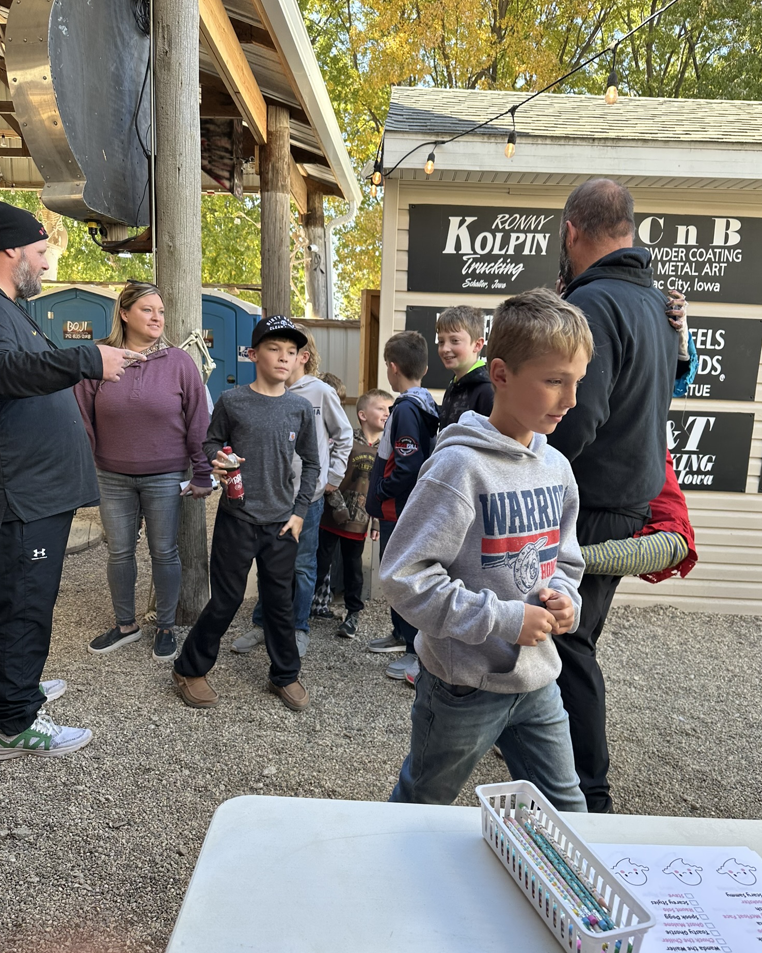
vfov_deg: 65.9
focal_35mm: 26
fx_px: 733
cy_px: 519
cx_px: 381
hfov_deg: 54.9
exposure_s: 1/241
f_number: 1.78
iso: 64
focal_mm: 6.86
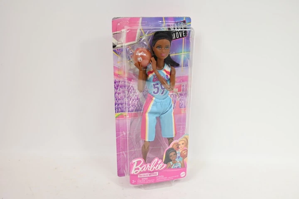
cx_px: 150
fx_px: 280
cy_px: 100
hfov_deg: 56.1
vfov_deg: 39.1
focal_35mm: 34
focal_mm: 22.5
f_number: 4
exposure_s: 1/200
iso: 400
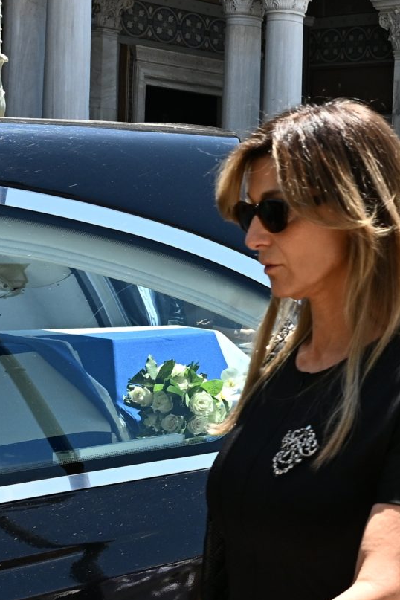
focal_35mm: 92
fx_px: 1533
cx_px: 591
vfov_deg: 22.1
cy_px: 304
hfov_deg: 14.0
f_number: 8
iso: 320
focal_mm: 29
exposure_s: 1/500
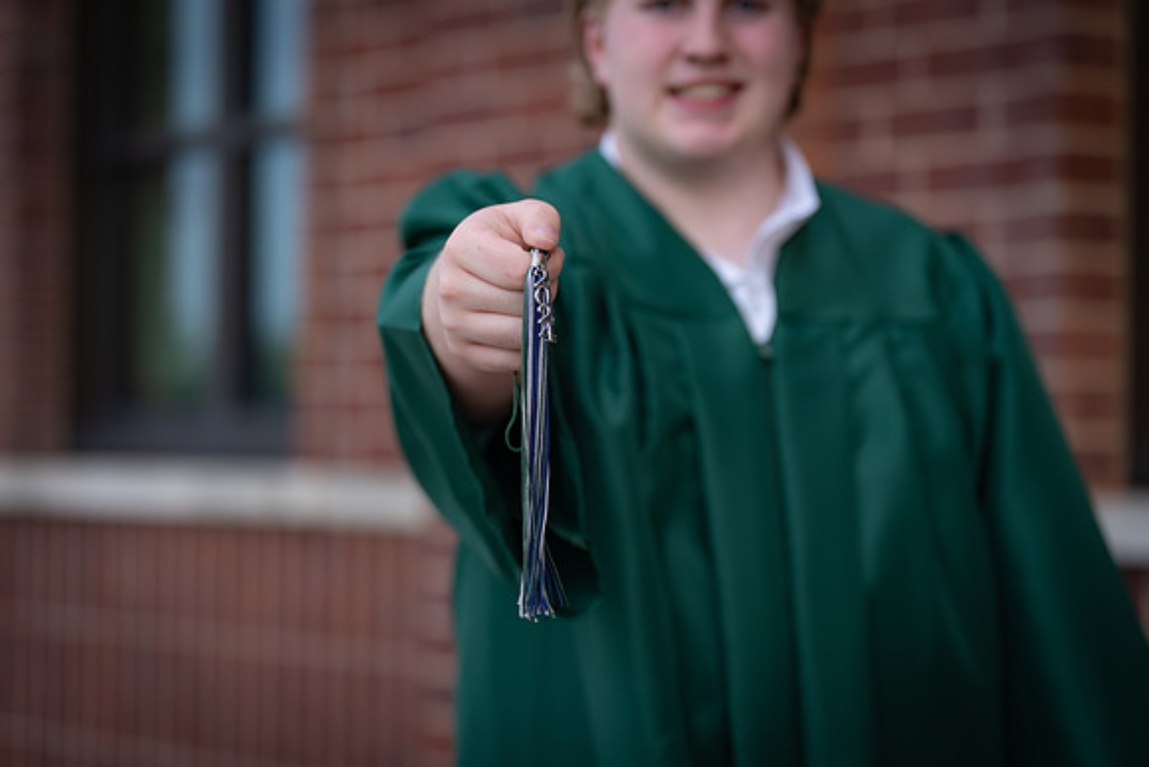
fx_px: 3256
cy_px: 384
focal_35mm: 102
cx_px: 574
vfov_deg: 13.4
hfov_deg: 20.0
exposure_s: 1/320
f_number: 2.8
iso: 100
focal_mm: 102
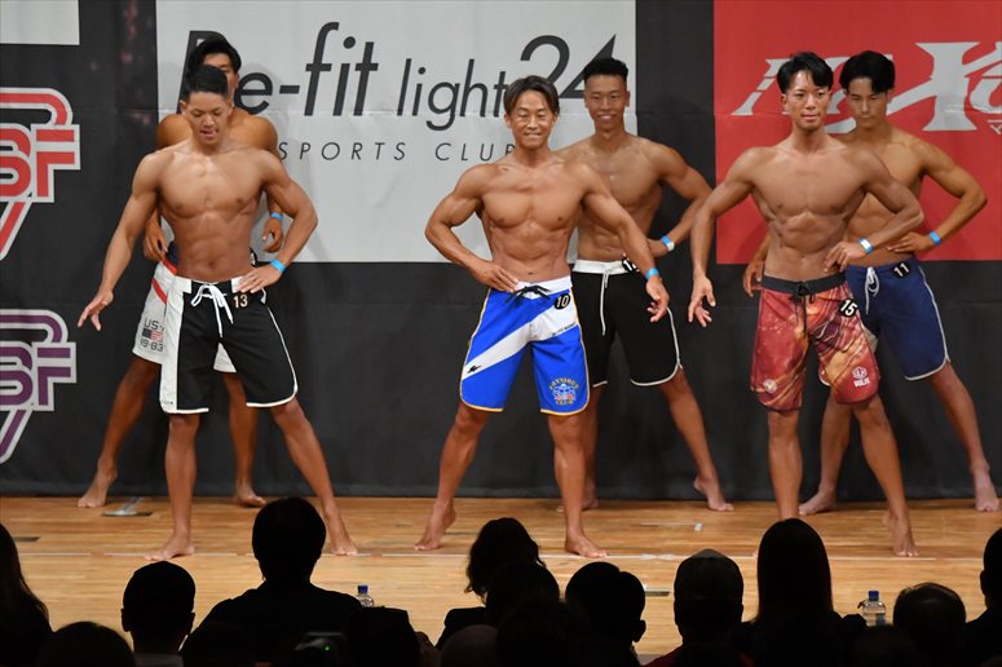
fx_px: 6260
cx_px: 501
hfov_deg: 9.2
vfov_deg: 6.1
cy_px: 334
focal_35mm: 225
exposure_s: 1/400
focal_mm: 150
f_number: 5.6
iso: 7200
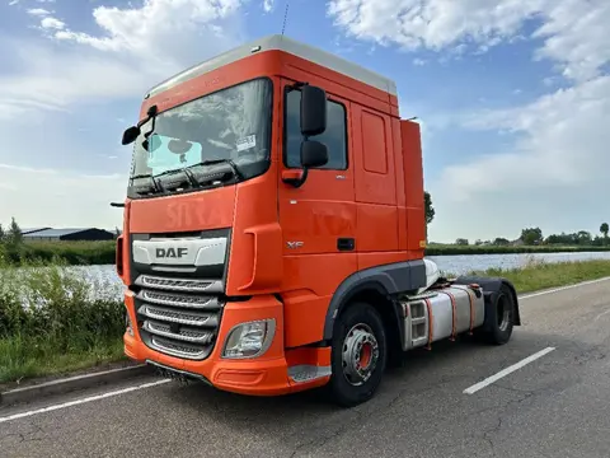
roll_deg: -1.3
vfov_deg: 53.1
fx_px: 458
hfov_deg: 67.3
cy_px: 229
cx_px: 305
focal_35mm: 26
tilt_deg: +1.2
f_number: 1.5
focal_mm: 5.7
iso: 50
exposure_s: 1/3571
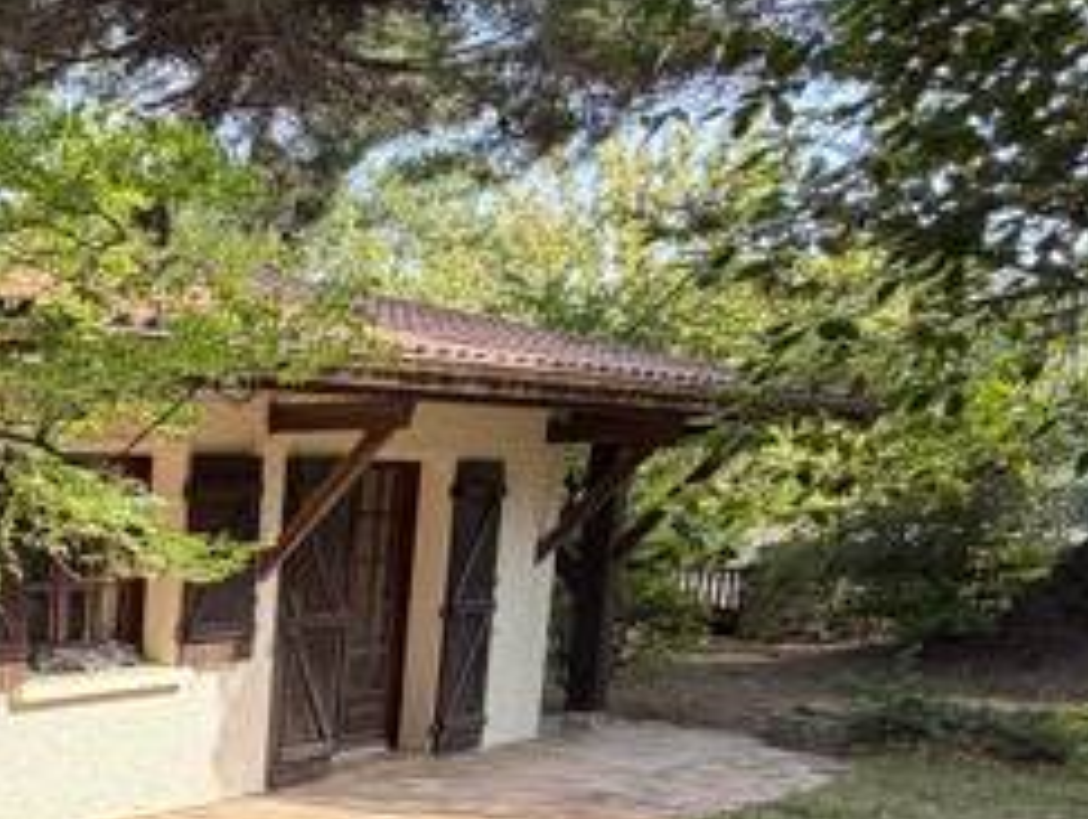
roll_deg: +0.7
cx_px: -367
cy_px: 743
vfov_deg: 30.2
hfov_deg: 30.9
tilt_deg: -9.2
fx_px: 1448
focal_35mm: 46
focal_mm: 2.22
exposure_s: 1/224
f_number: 2.2
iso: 50
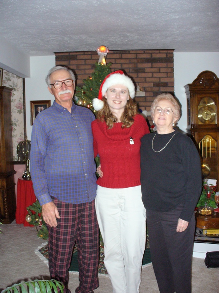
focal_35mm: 37
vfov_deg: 50.1
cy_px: 146
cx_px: 110
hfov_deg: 38.7
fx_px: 312
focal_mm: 6.1
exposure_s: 1/60
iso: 300
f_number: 2.8
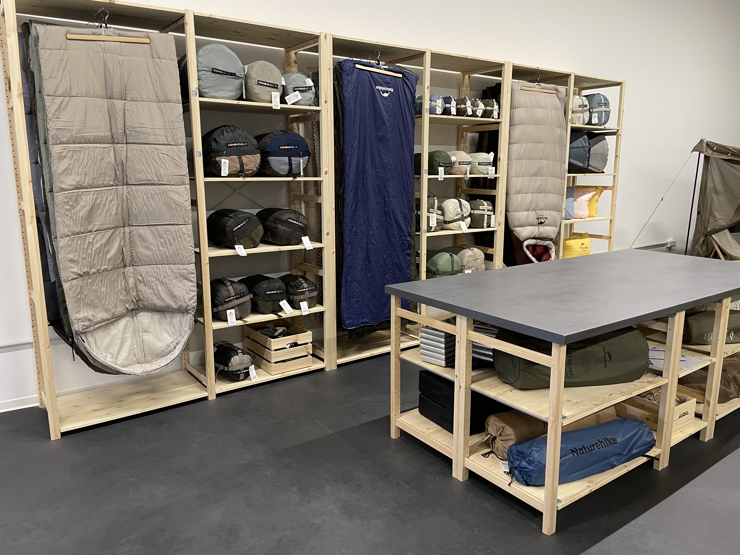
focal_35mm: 26
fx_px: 556
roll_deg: -0.1
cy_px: 278
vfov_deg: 53.1
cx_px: 370
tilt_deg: -10.6
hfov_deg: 67.3
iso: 100
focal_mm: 4.2
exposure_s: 1/50
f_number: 1.6
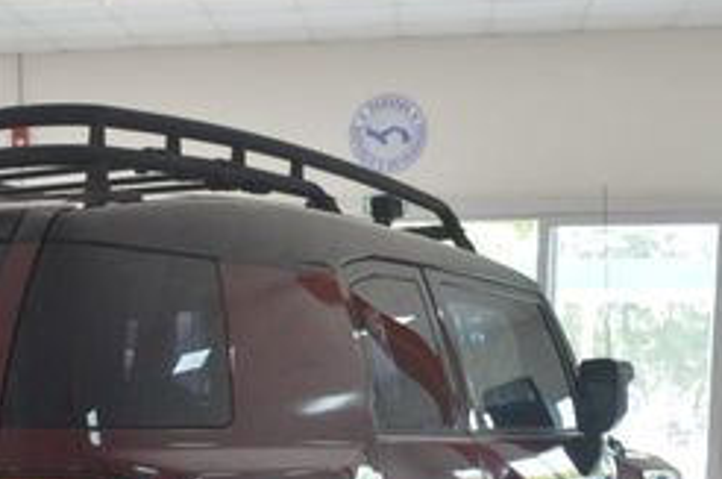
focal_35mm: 78
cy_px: 582
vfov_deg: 16.7
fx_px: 1561
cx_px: 91
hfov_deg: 25.3
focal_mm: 20
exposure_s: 1/125
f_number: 4.5
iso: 500
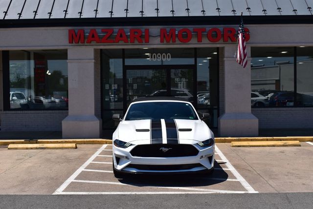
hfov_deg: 41.1
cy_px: 104
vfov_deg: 28.0
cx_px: 156
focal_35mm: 48
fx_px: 417
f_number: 11
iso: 220
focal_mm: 32
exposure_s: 1/500
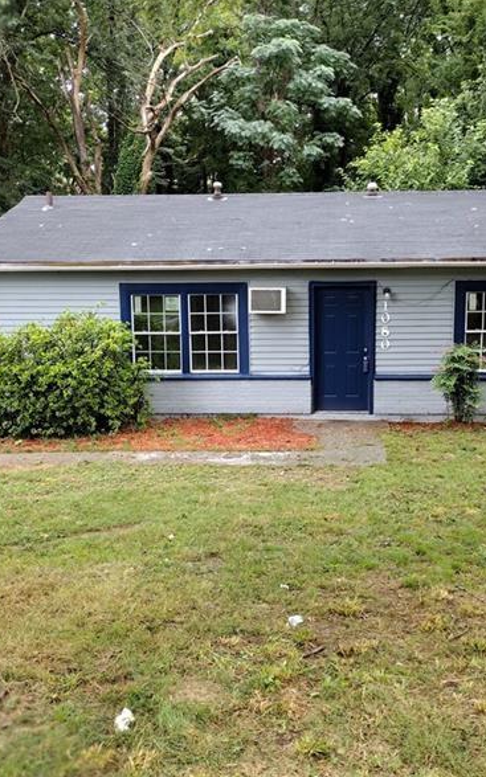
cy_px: 392
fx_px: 826
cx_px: 261
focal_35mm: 39
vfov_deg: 50.4
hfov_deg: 32.8
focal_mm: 4.71
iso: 100
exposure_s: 1/199
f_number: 1.7
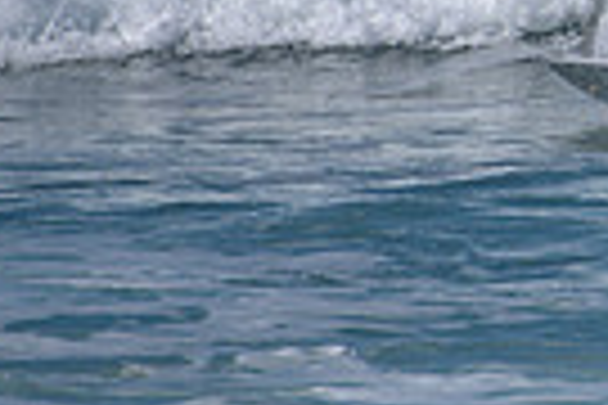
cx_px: 1022
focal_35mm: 2143
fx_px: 36190
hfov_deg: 1.0
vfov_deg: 0.6
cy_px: -52
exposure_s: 1/2000
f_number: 5.6
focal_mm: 500
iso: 100
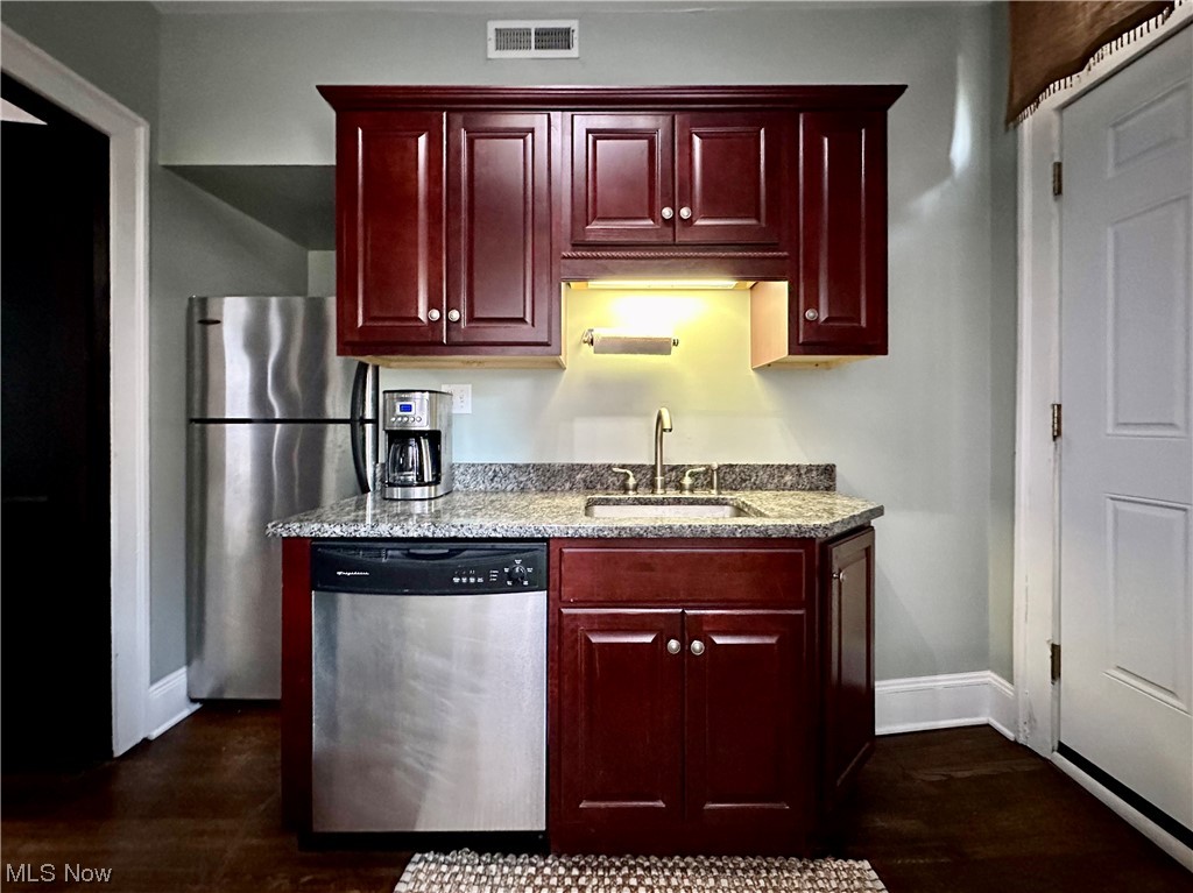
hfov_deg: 102.1
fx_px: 482
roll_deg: +0.4
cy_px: 446
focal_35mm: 14
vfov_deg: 85.6
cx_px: 596
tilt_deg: -2.3
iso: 800
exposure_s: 1/60
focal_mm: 2.22
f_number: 2.2
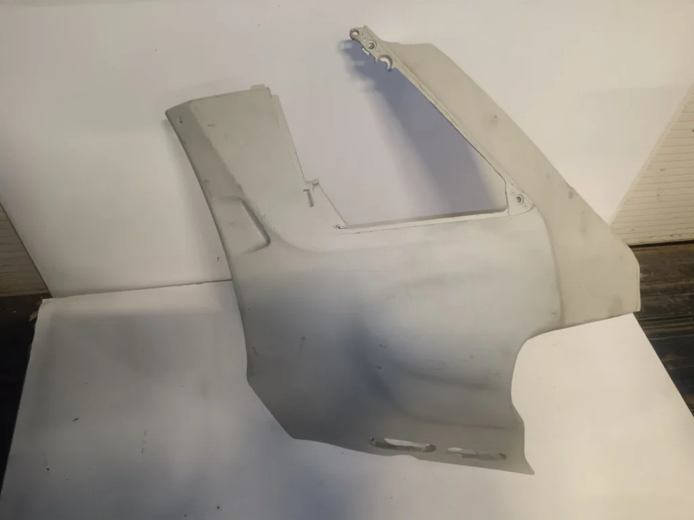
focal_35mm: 27
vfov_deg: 51.4
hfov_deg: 65.3
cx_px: 347
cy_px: 260
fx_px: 541
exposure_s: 1/25
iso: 1526
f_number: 1.9
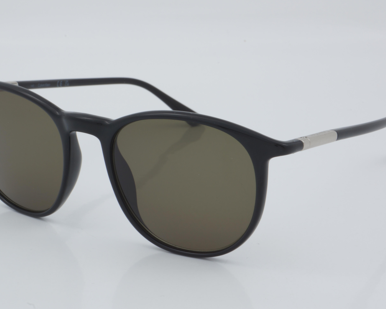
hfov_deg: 22.5
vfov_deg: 18.1
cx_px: 178
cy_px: 155
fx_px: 971
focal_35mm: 85
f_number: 32
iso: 100
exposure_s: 1/4
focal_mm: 50
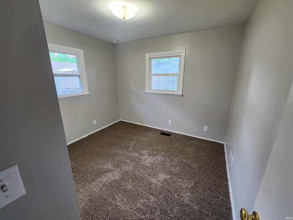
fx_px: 110
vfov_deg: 89.9
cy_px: 110
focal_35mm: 13
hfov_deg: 106.2
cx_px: 146
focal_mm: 2.2
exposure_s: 1/60
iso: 320
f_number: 2.2
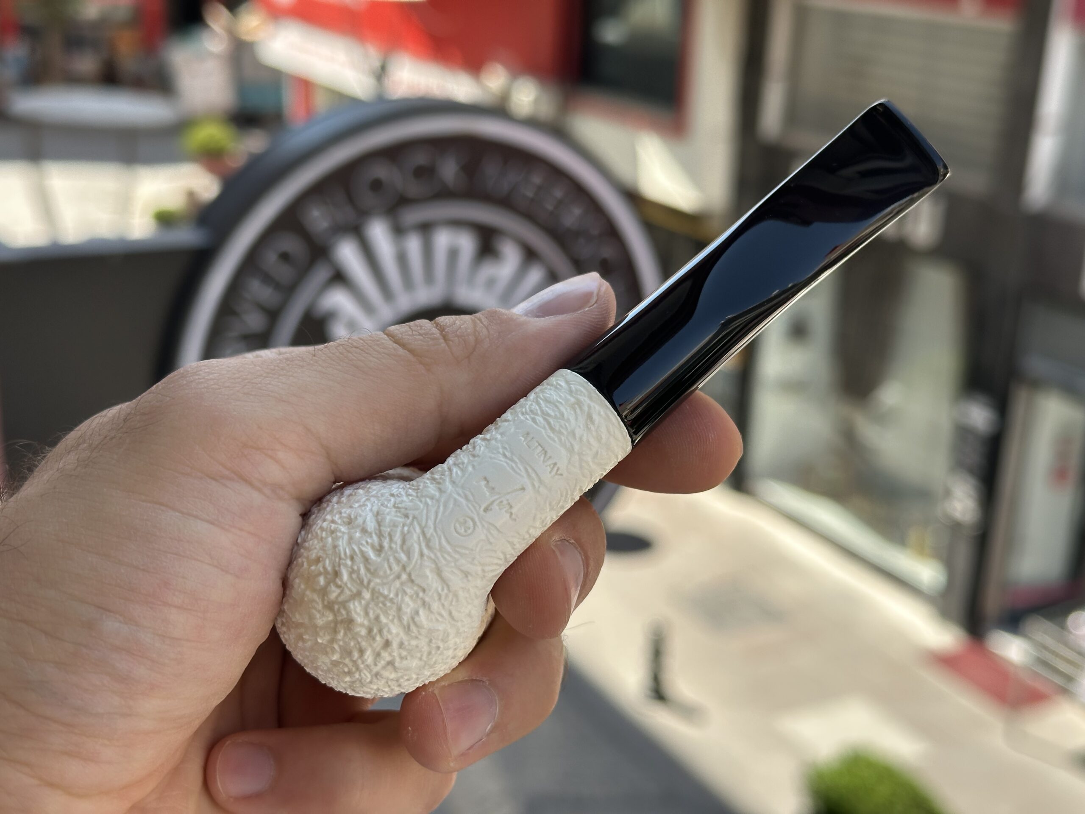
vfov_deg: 30.3
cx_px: 542
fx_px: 1505
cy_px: 407
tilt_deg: -19.1
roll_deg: -2.4
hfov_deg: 39.7
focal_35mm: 48
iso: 64
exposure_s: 1/1000
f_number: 1.78
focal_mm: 6.86
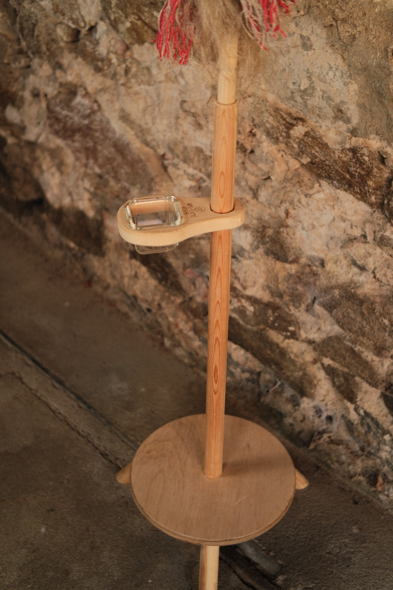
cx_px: 196
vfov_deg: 37.5
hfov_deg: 25.5
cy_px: 295
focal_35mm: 53
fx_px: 868
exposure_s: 1/105
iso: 160
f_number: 1.8
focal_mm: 35
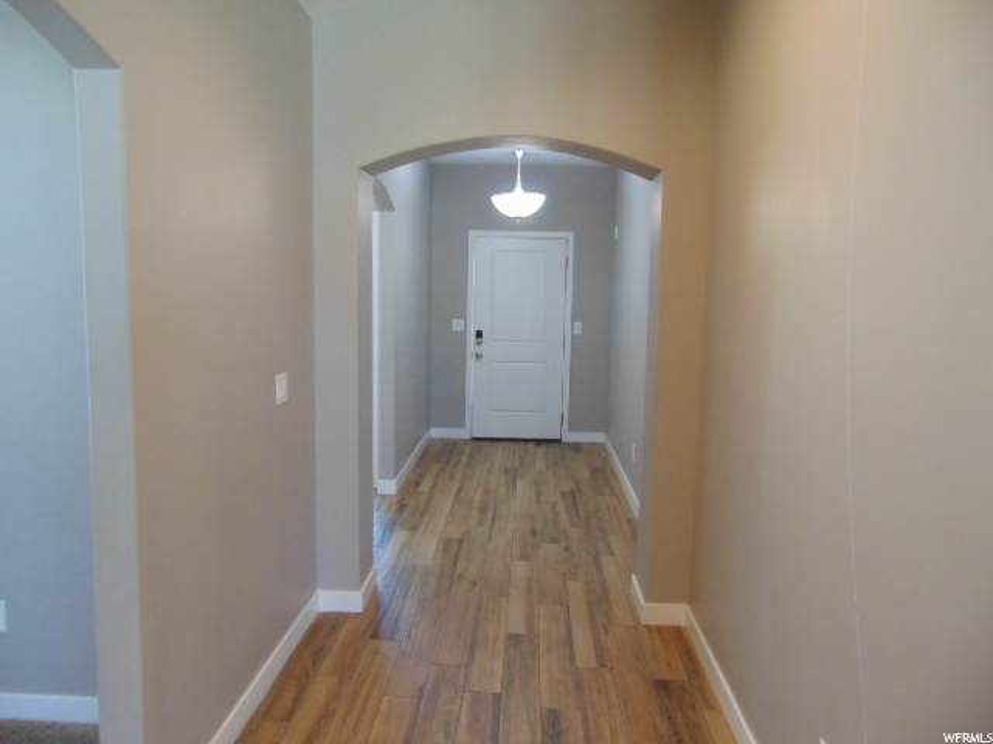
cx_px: 496
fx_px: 717
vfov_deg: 54.9
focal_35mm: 25
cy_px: 372
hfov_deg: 69.4
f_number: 3
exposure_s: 1/30
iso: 320
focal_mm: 4.5
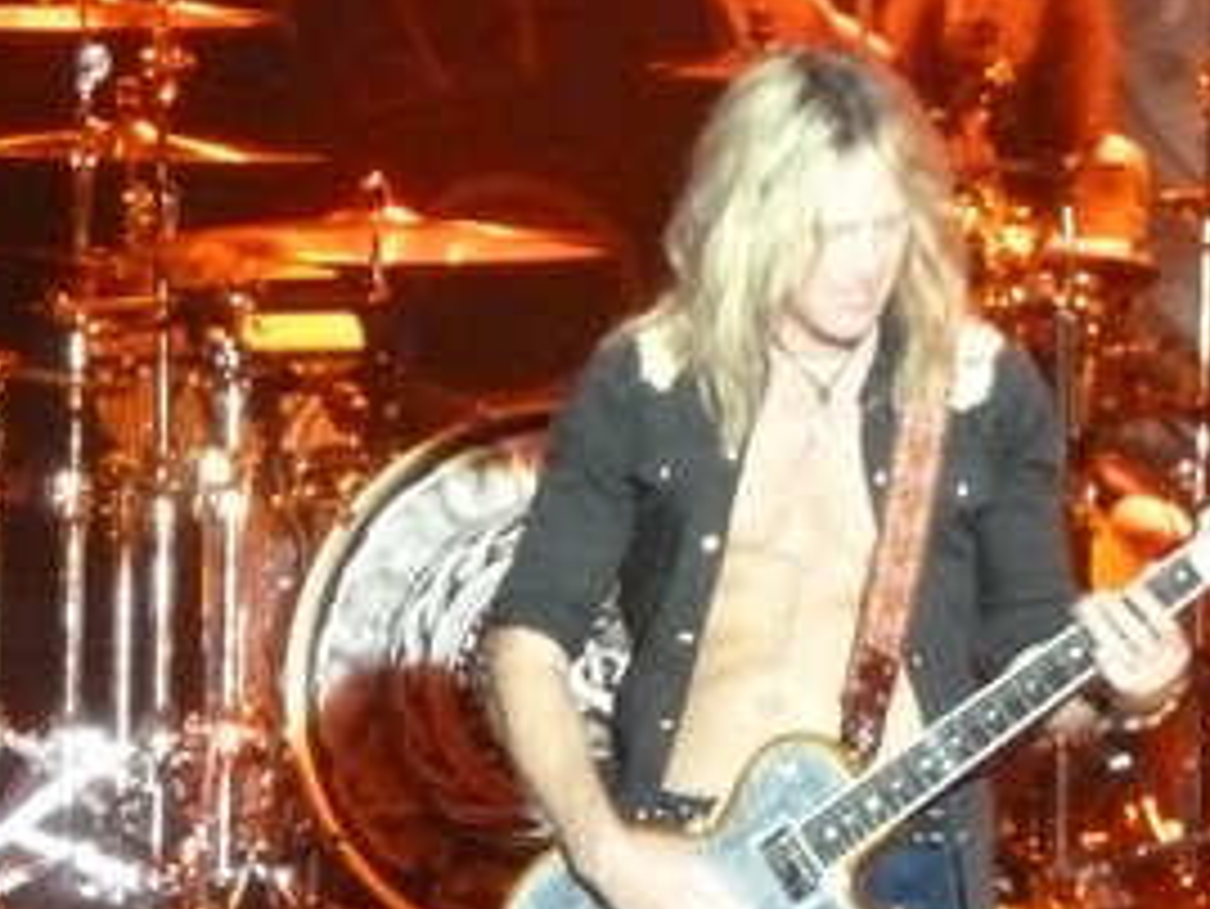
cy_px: 380
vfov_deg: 2.7
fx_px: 19479
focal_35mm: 557
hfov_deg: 3.6
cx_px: 1080
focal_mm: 38.3
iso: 1600
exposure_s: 1/30
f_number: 5.5
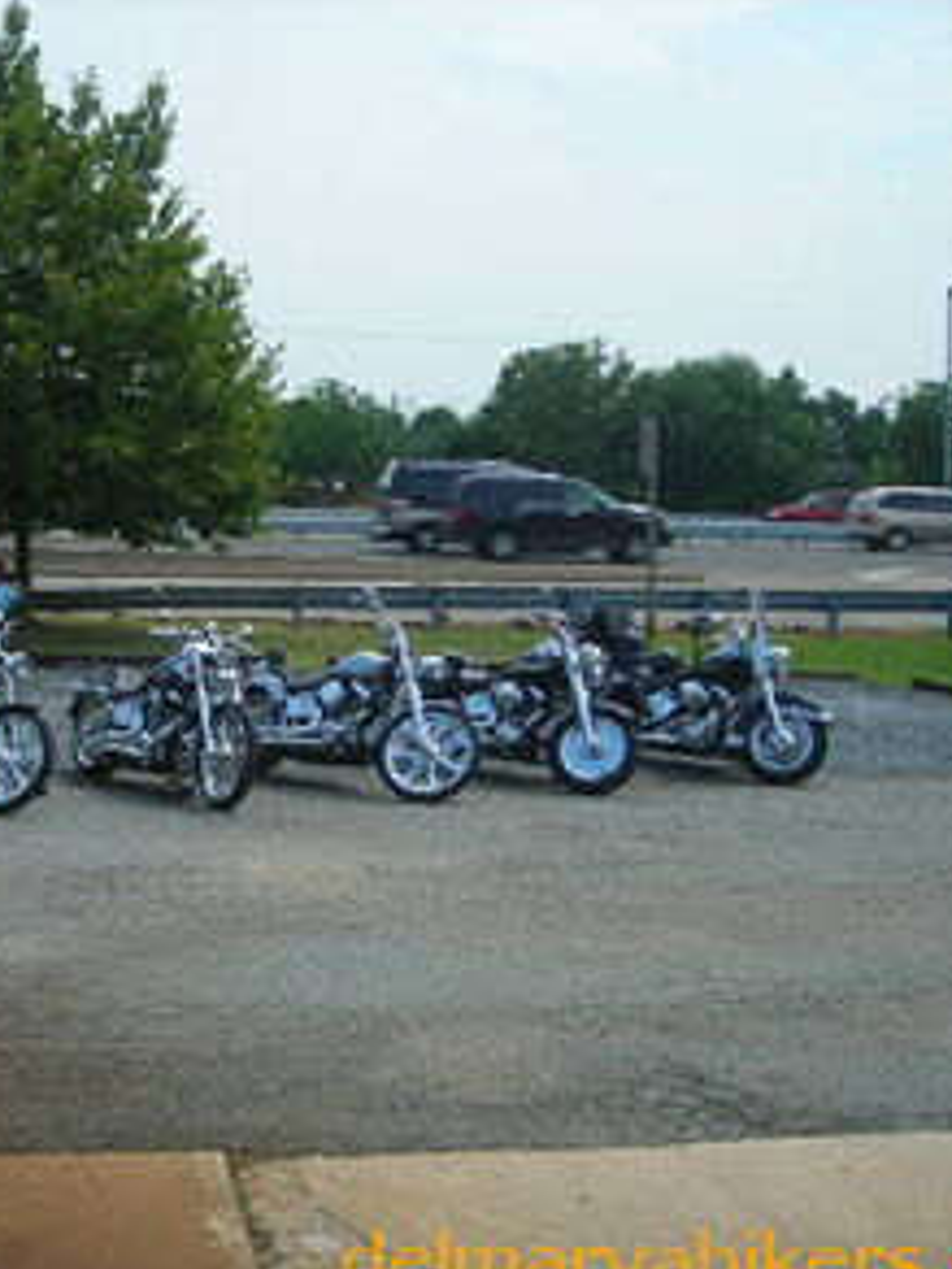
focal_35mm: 52
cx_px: 252
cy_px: 648
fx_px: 1907
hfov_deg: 27.7
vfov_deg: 36.8
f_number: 6.4
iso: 50
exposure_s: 1/140
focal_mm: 6.3
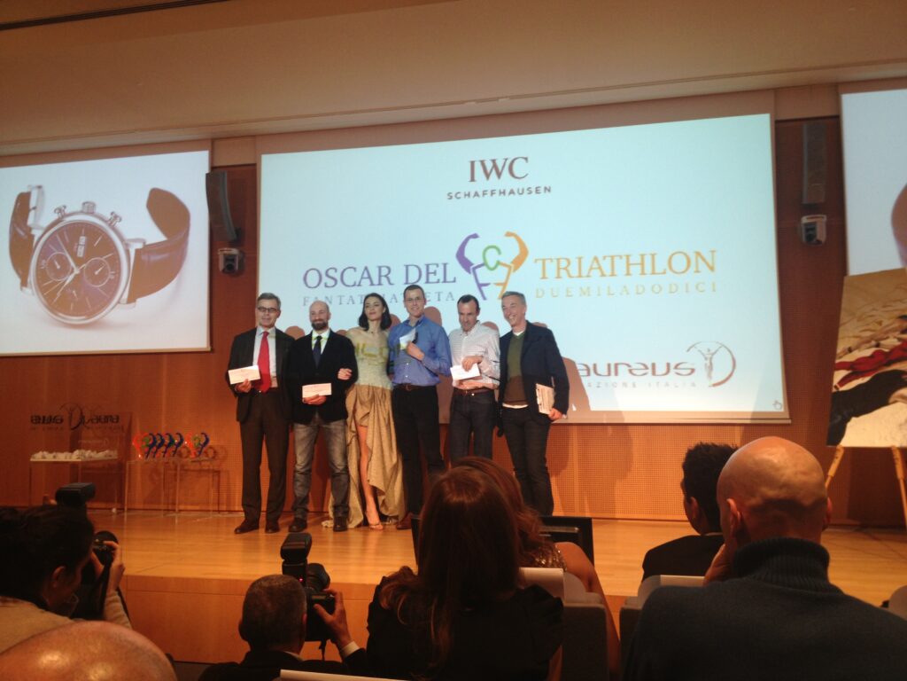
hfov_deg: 52.6
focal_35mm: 35
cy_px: 340
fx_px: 917
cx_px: 454
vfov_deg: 40.7
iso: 64
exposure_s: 1/20
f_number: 2.4
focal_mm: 4.28
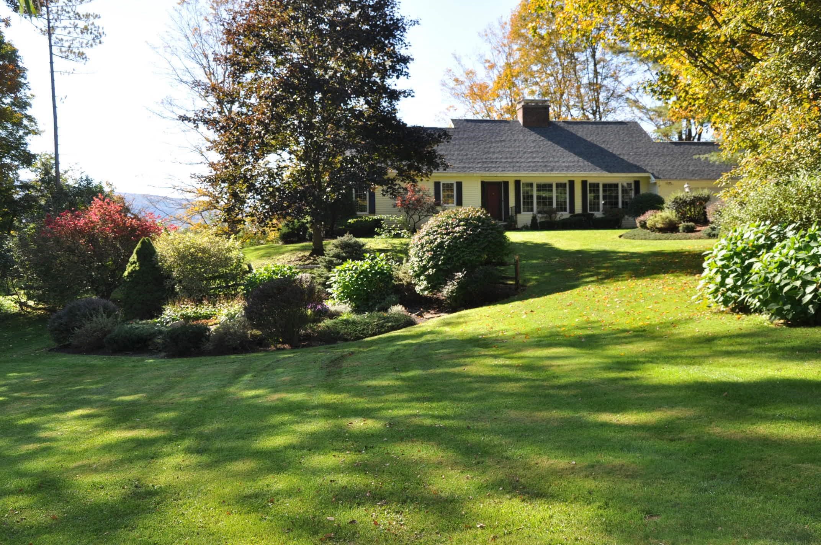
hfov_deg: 49.6
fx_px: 888
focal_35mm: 39
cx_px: 410
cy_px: 272
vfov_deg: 34.1
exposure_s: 1/200
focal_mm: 26
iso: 200
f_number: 10
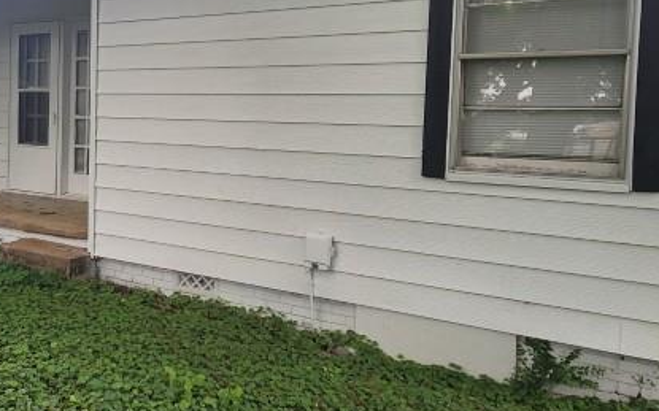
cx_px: 154
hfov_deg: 53.8
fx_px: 610
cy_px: 152
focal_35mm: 34
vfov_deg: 37.0
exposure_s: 1/181
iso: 50
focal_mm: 2.2
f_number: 2.2
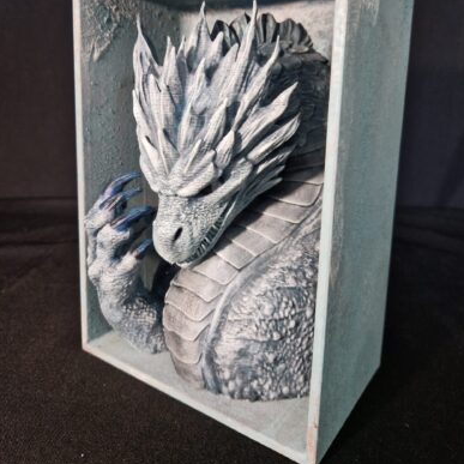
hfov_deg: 57.3
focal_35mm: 28
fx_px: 425
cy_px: 174
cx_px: 236
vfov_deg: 56.6
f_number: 1.8
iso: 500
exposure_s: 1/25
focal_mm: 5.4
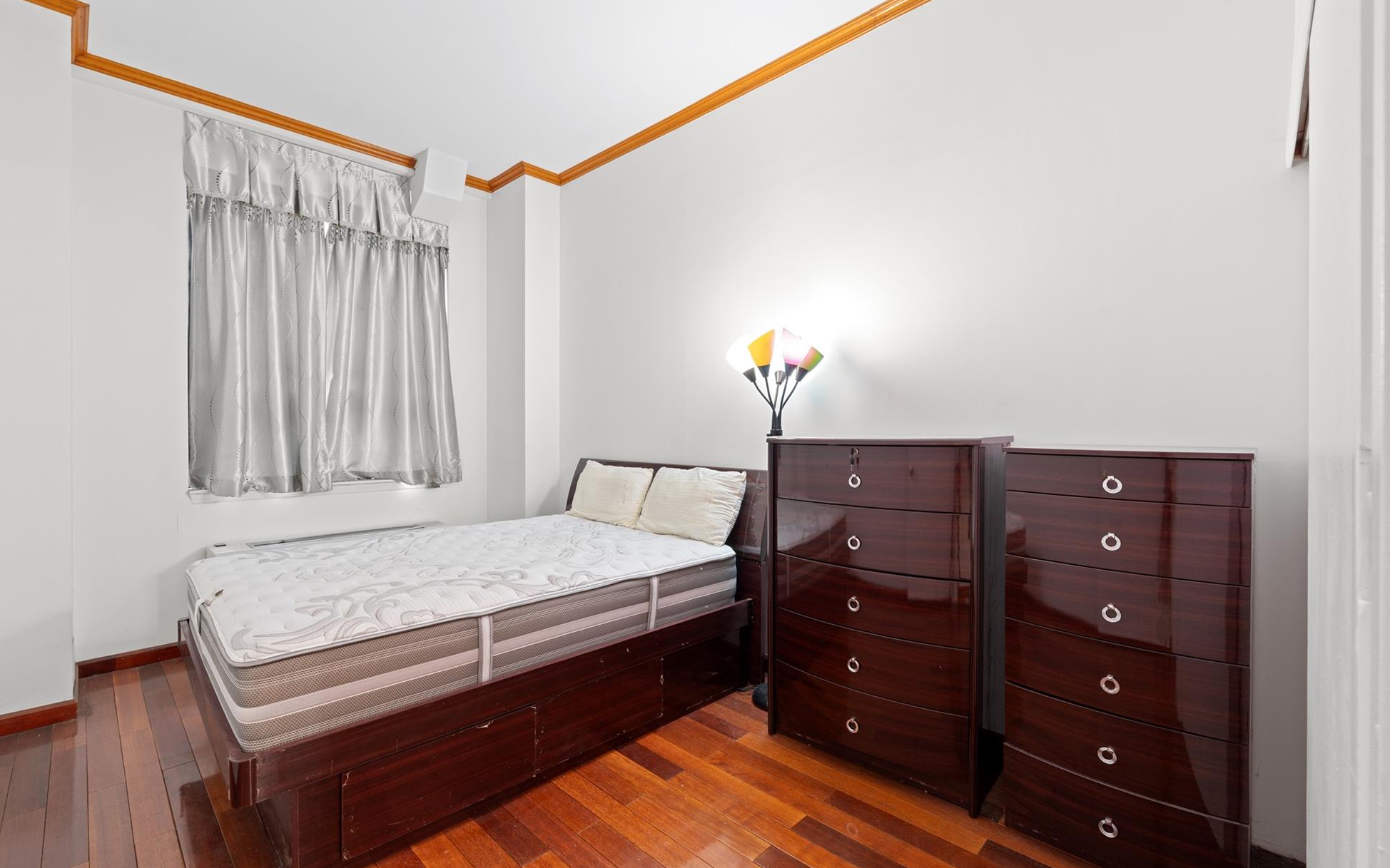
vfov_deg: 74.8
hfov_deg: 101.4
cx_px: 664
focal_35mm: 15
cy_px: 433
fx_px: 568
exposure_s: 3.2
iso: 200
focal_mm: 14
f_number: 10
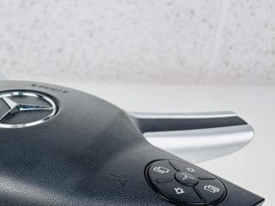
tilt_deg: -26.3
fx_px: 421
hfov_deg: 34.1
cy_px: 169
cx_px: 25
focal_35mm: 53
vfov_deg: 26.9
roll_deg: -1.9
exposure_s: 1/100
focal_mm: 5.96
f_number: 1.6
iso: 64
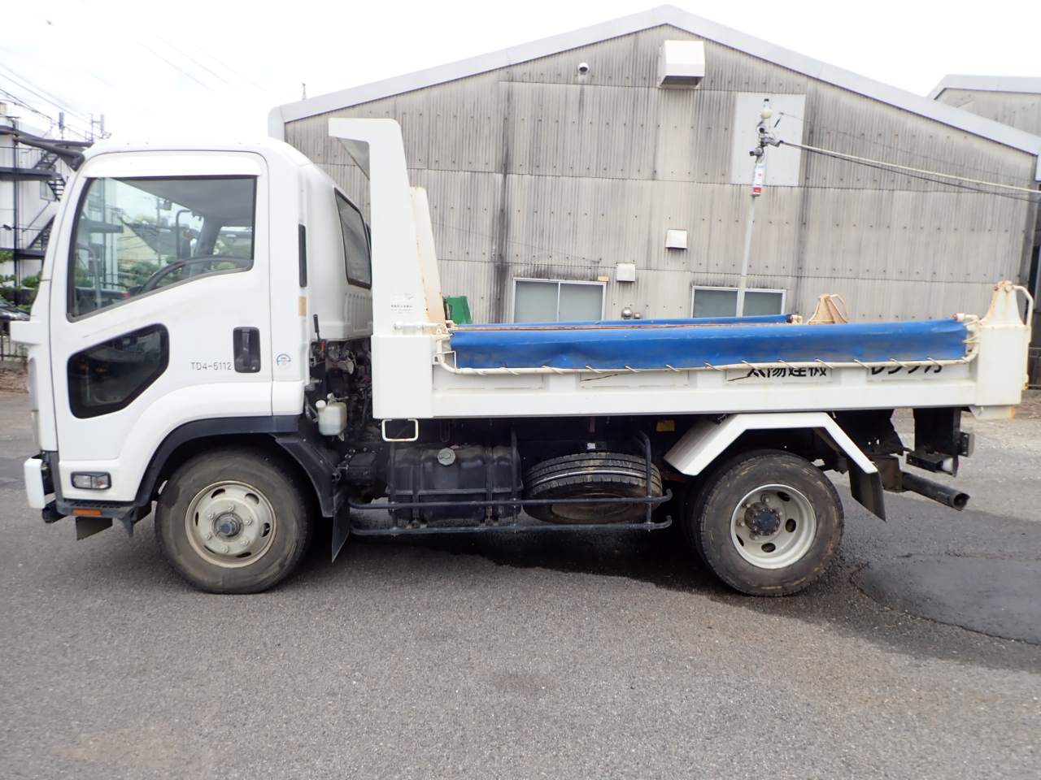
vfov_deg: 54.9
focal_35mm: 25
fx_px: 752
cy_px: 390
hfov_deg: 69.4
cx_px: 520
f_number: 2.8
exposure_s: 1/500
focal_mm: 4.5
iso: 100
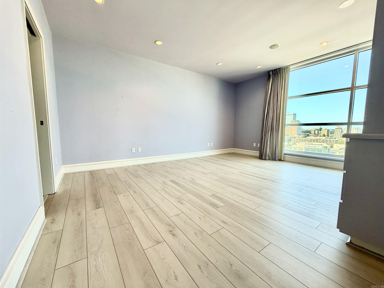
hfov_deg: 102.1
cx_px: 192
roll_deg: -0.6
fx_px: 155
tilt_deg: -4.9
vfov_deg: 85.7
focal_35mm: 14
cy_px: 144
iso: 64
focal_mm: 2.22
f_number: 2.2
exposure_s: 1/120
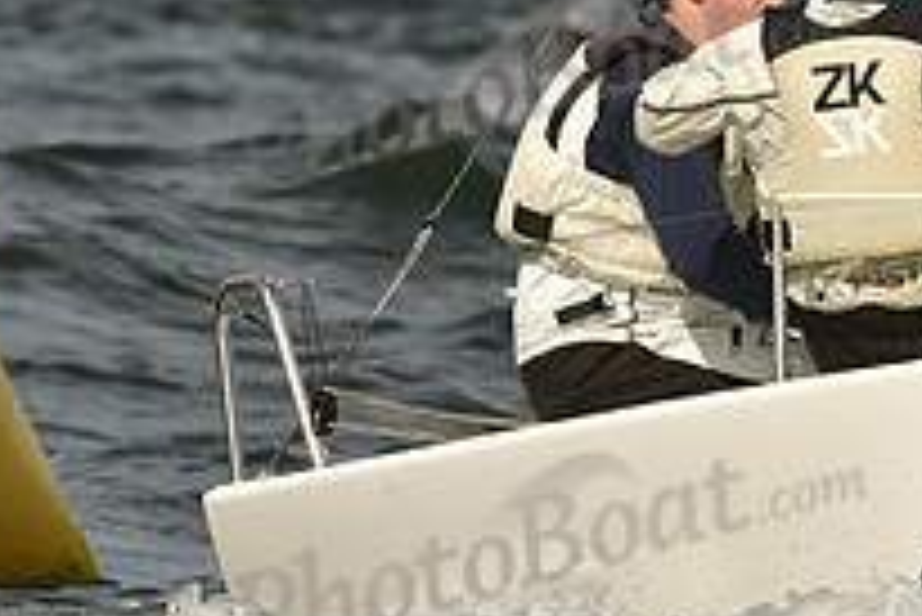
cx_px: 1102
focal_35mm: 1130
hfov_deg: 1.8
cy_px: 250
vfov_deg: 1.2
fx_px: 28960
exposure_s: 1/1250
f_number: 10
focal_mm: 400
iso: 320
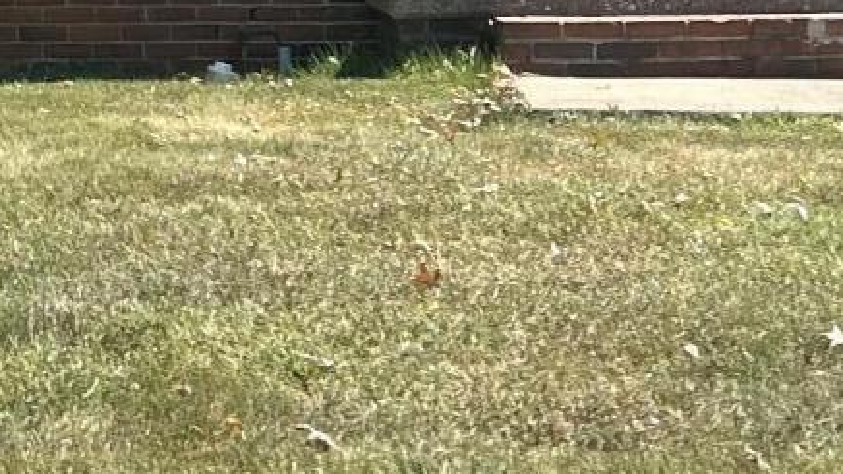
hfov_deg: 16.0
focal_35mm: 130
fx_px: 2905
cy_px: -350
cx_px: -83
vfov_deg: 9.0
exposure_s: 1/1934
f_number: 1.5
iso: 50
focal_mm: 5.7
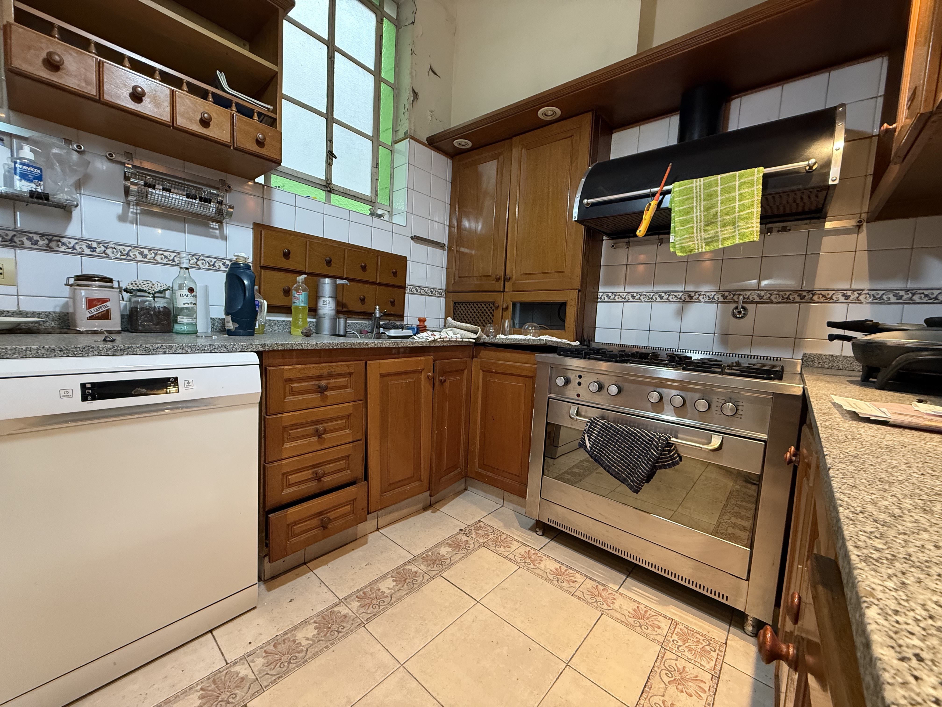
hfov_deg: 102.1
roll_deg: -3.6
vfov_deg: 85.7
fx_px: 381
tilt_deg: -4.6
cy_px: 354
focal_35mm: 14
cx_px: 471
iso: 500
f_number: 2.2
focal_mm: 2.2
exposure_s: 1/50
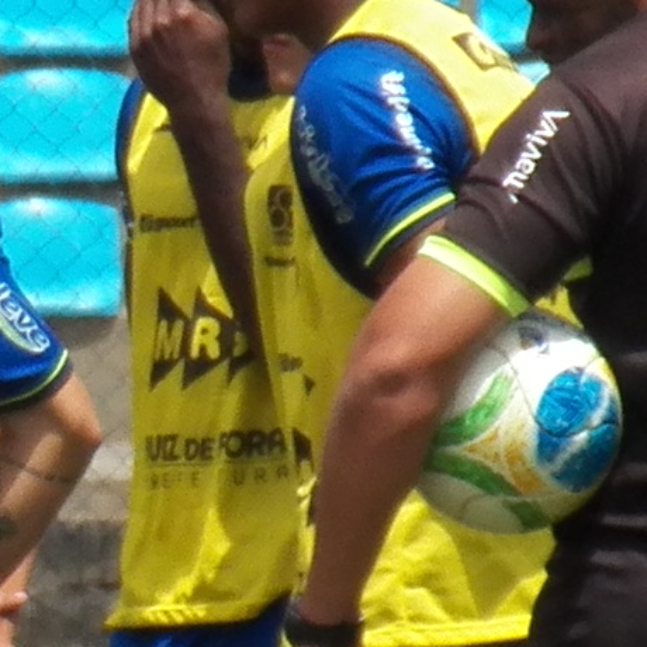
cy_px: 387
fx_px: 37196
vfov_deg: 1.0
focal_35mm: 1759
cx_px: -485
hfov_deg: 1.0
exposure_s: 1/1600
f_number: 4.5
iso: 125
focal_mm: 41.1
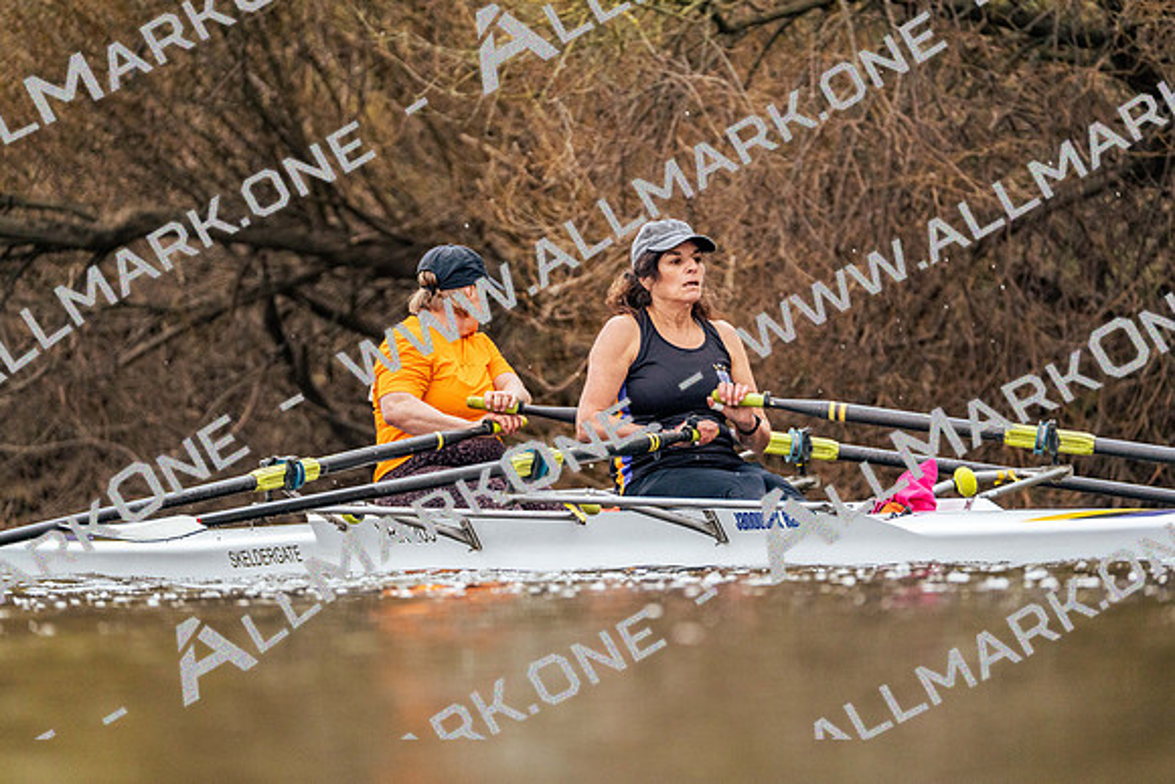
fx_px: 18053
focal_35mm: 553
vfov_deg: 2.5
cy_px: 392
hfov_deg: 3.7
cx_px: 588
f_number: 6.3
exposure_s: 1/2000
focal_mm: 553
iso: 3200
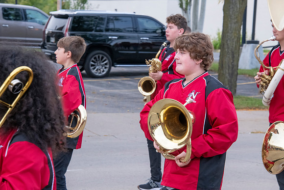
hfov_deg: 15.2
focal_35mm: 135
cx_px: 142
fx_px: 1065
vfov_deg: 10.2
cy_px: 95
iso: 3200
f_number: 11
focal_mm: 135
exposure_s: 1/250
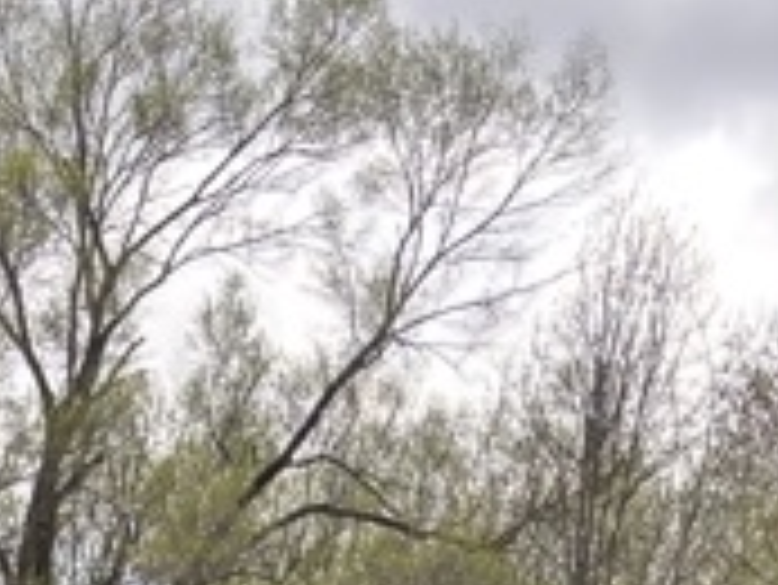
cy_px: 1910
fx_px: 3981
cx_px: -605
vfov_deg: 7.2
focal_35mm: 177
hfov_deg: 10.5
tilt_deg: -11.5
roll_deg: -2.6
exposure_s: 1/688
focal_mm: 5.96
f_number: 1.6
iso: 50
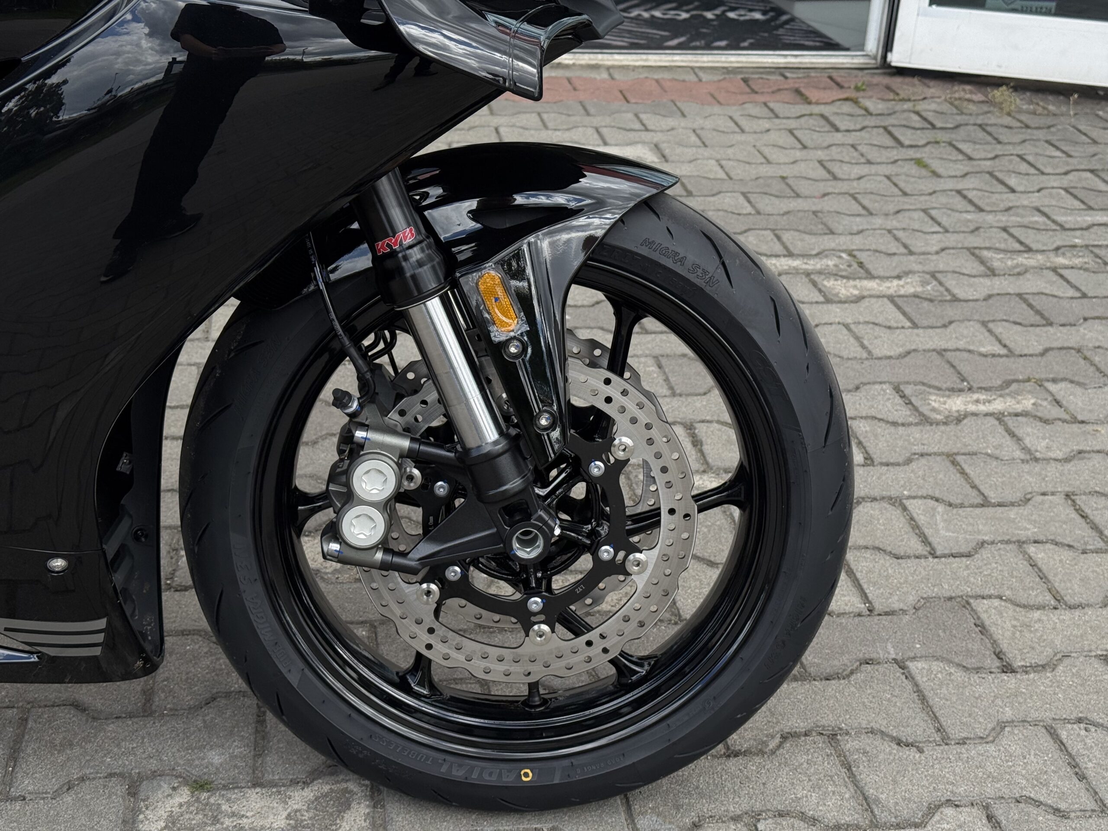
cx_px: 554
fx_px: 1536
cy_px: 416
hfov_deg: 39.7
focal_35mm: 48
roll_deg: -3.6
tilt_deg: -24.5
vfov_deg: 30.3
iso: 100
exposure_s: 1/1678
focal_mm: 6.76
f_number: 1.78
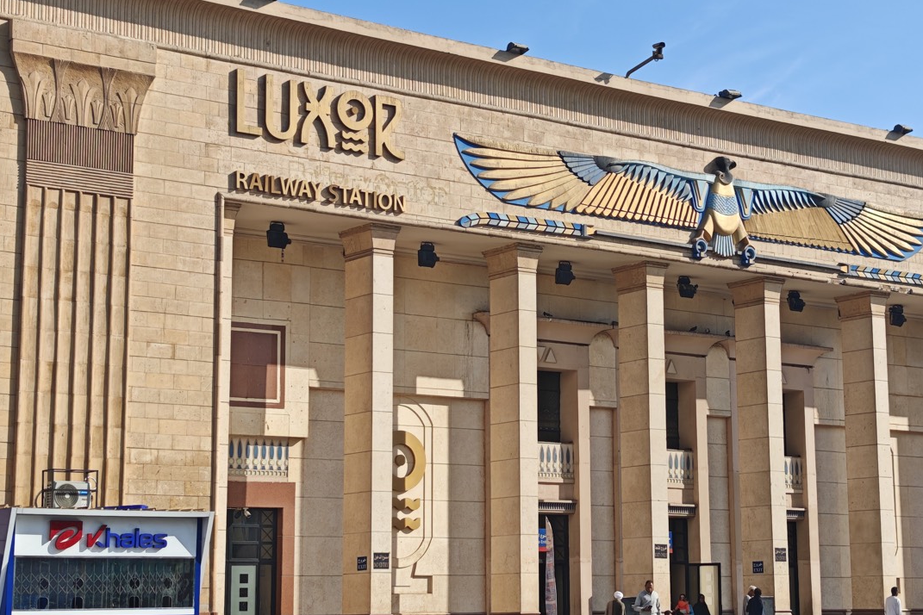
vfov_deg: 18.7
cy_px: 295
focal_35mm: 73
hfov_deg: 27.6
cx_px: 556
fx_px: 1871
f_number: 1.44
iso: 50
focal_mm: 6.68
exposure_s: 1/2529
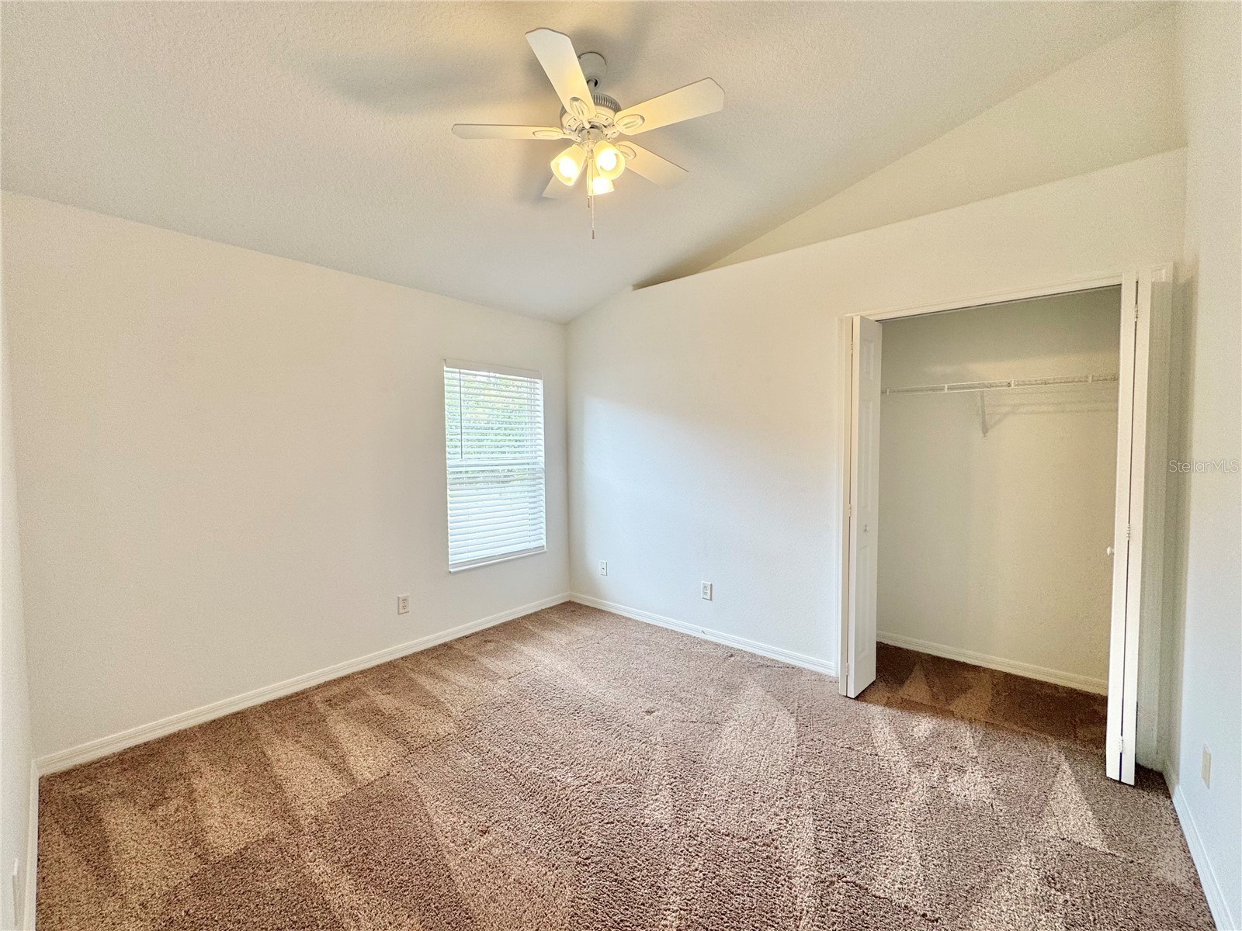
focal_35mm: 14
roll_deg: +0.4
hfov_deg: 102.1
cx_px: 621
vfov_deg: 85.7
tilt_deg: -2.6
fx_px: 502
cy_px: 466
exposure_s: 1/120
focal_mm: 2.22
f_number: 2.2
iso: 80
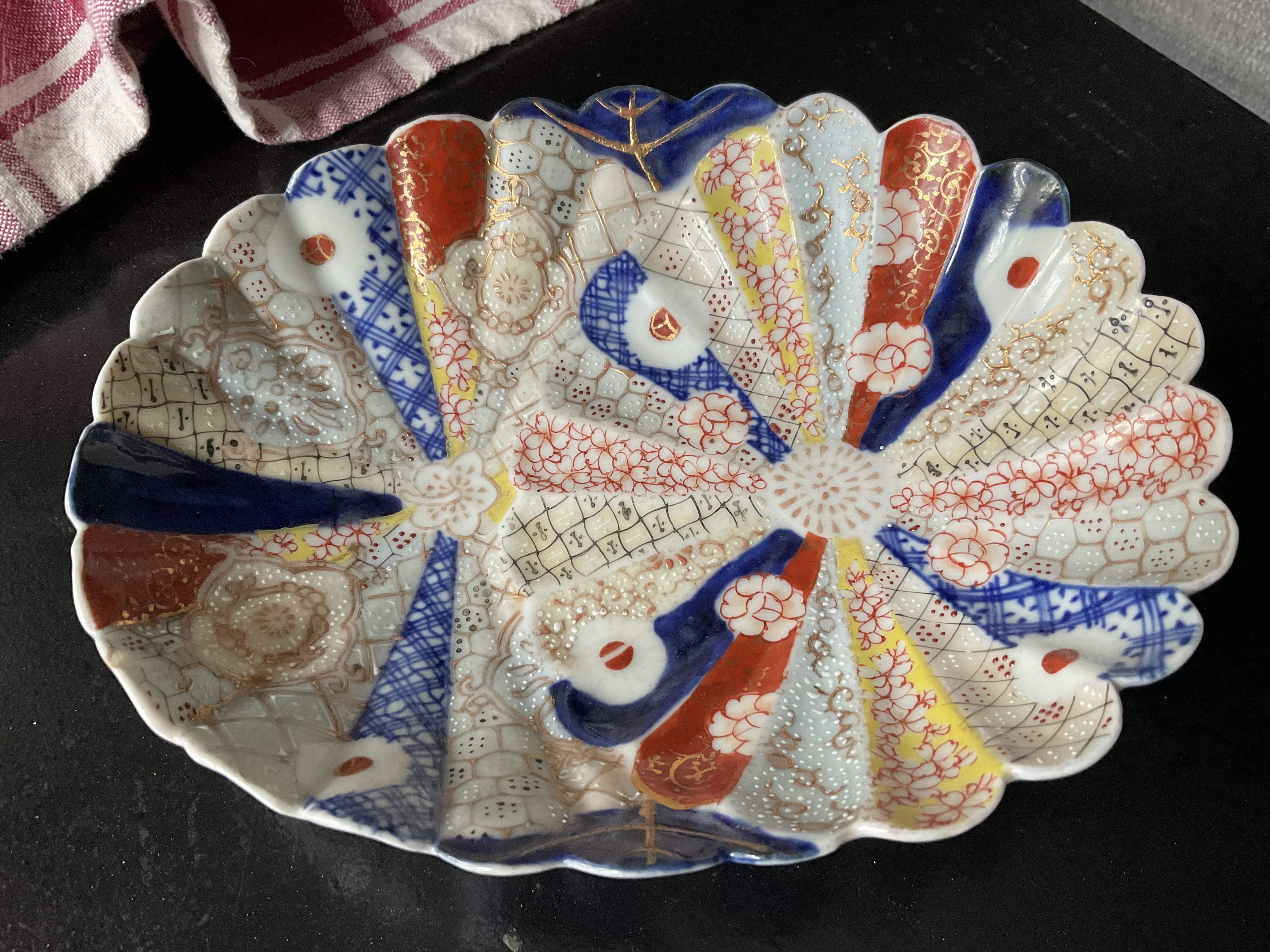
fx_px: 1064
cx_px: 635
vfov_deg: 48.2
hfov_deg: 61.7
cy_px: 476
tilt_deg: -58.5
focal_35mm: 29
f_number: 1.8
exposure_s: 1/60
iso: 100
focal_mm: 3
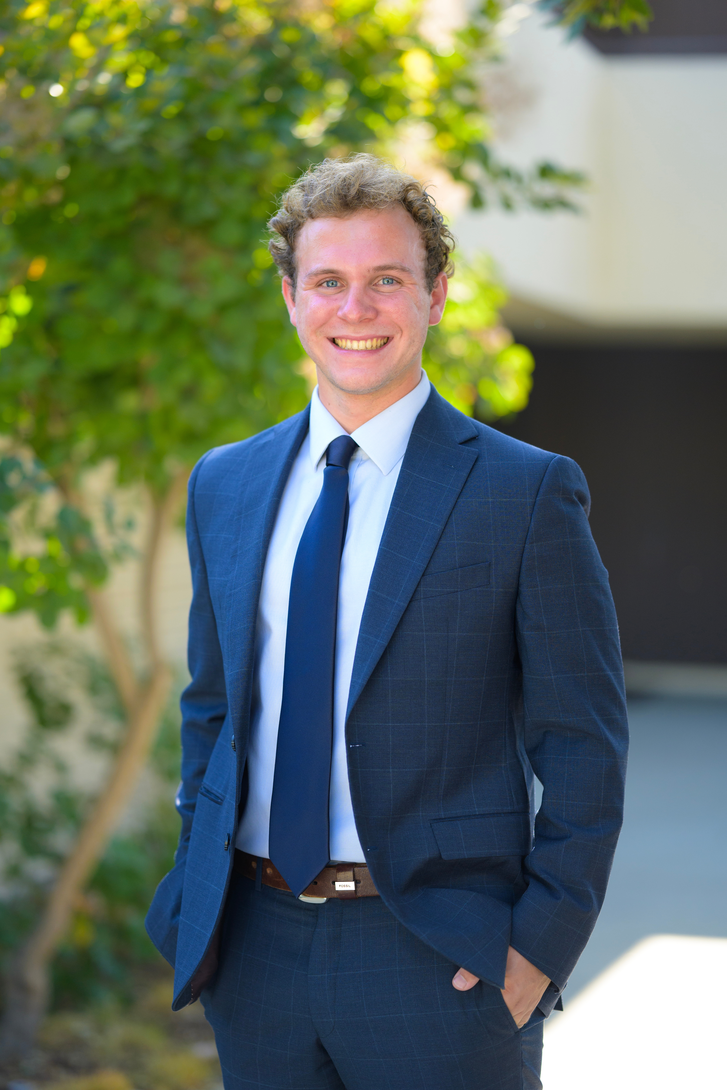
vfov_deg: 23.9
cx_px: 364
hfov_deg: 16.1
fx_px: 2575
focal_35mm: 85
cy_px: 545
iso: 400
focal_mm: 85
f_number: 2
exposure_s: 1/1000
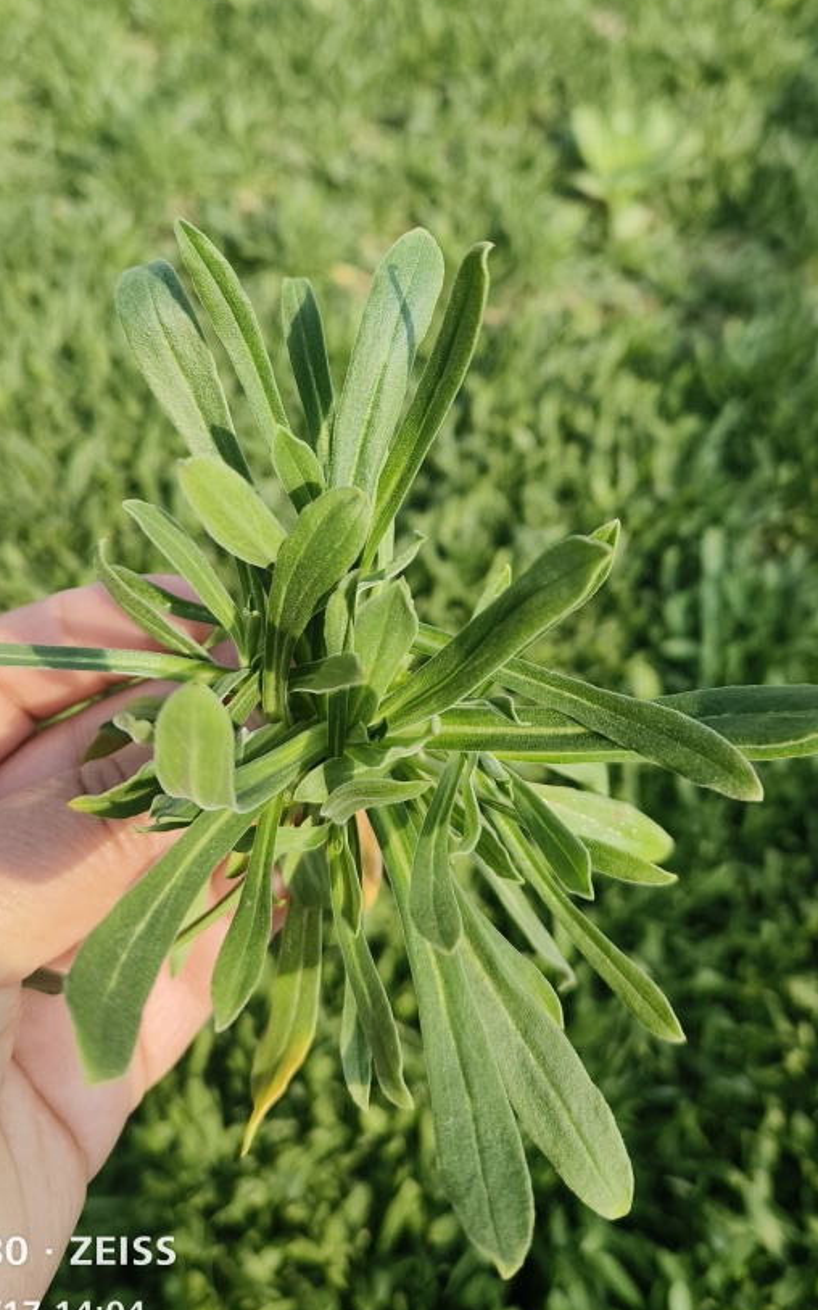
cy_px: 513
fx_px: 1142
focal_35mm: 32
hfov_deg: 39.4
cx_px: 457
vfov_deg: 59.1
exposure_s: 1/675
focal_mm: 5.5
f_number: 1.75
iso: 100
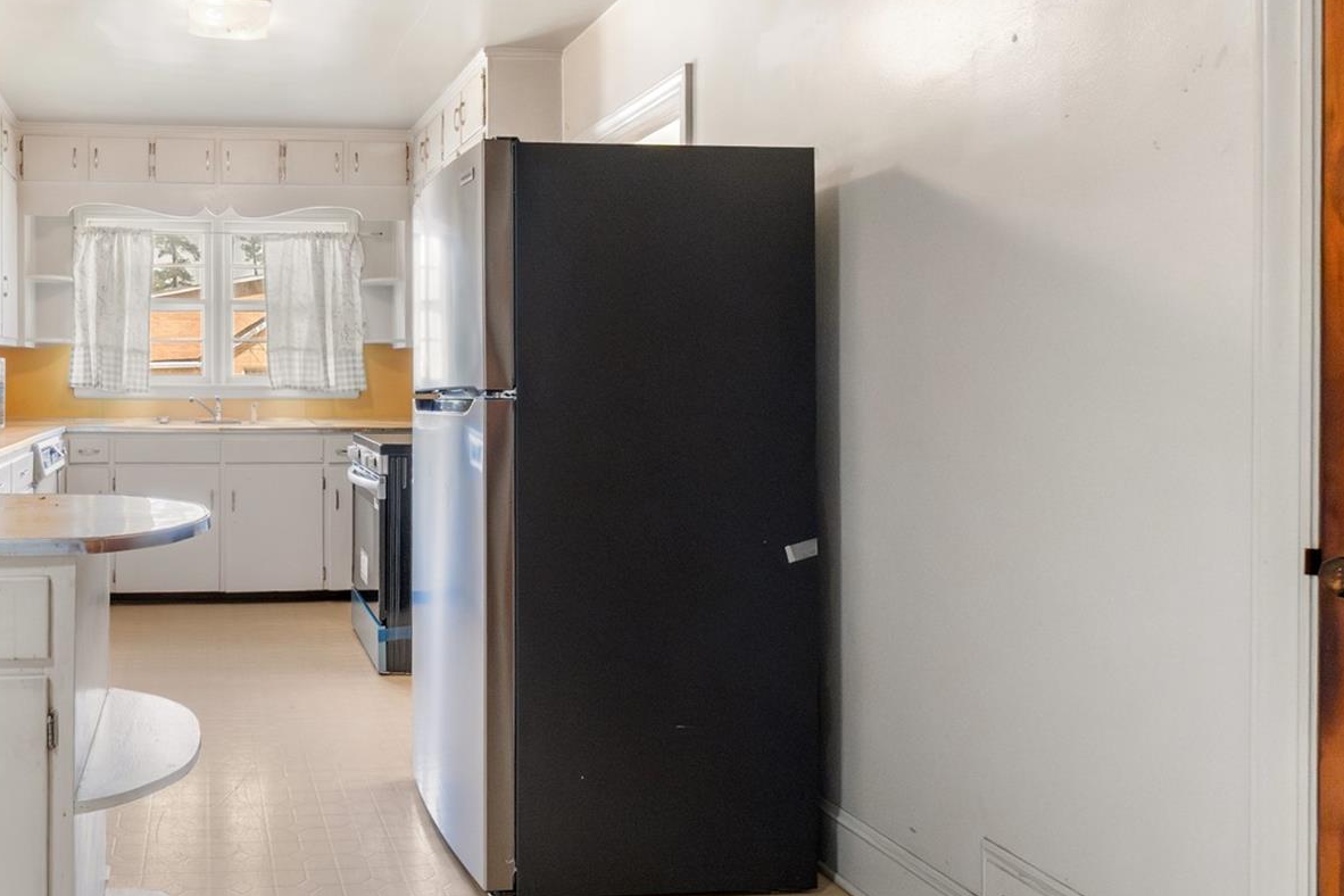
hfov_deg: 64.2
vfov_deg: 49.3
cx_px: 297
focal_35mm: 26
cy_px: 364
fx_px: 971
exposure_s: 1/30
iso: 2000
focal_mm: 10
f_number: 7.1
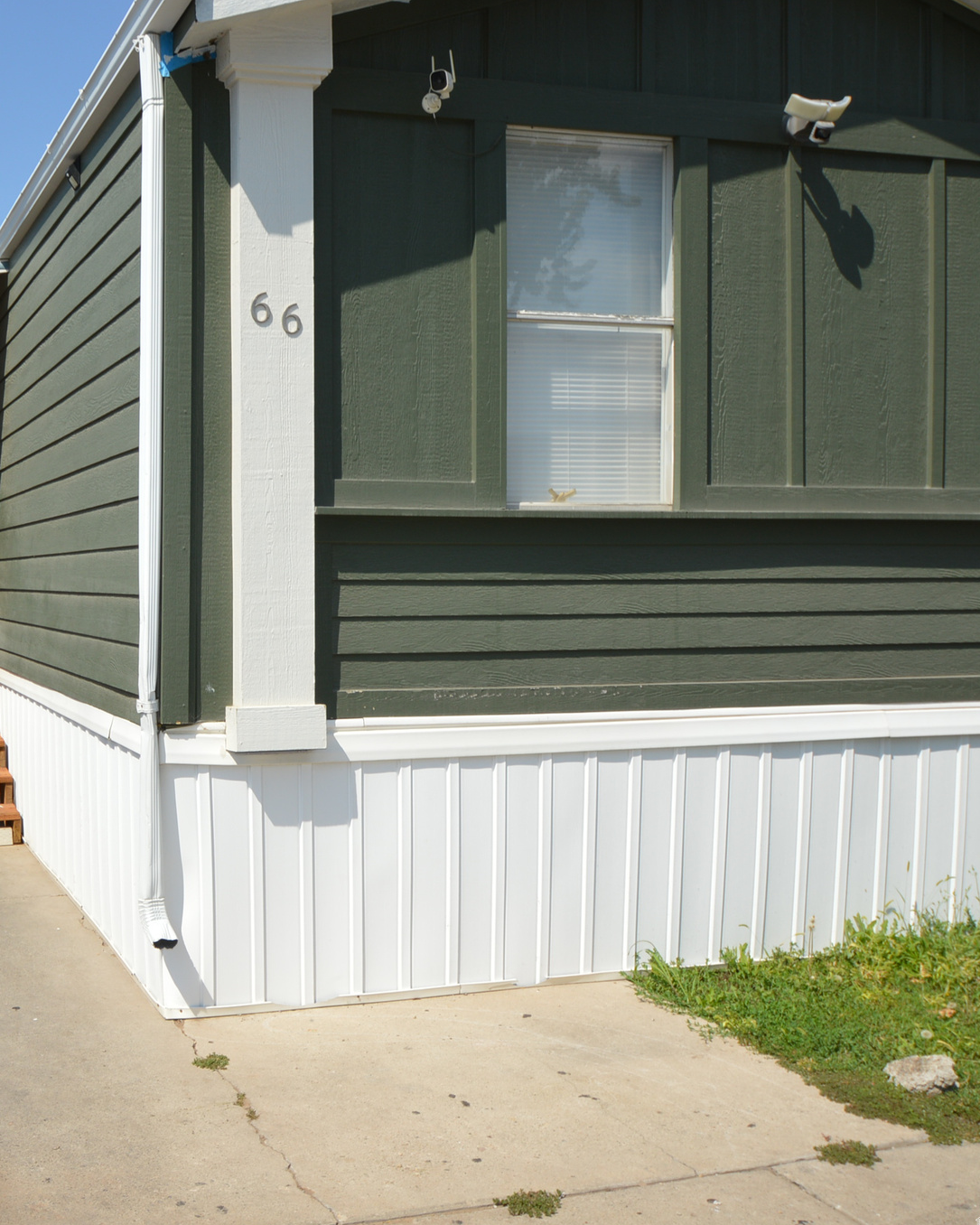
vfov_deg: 52.8
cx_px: 65
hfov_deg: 39.6
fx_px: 1233
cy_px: 614
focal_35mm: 34
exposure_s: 1/200
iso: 100
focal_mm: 16
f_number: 10
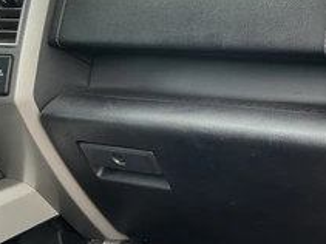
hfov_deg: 35.3
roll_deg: +0.4
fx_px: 499
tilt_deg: -9.6
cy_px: 68
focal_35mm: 53
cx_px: 250
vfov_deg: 27.2
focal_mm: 3
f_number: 1.8
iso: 25
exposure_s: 1/122
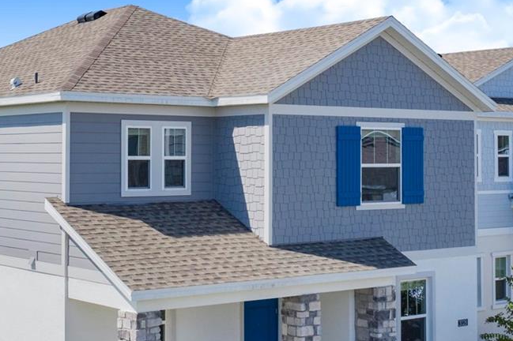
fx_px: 983
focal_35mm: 69
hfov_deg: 28.8
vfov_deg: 19.6
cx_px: 133
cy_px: 112
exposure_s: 1/400
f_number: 5.6
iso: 100
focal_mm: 10.26
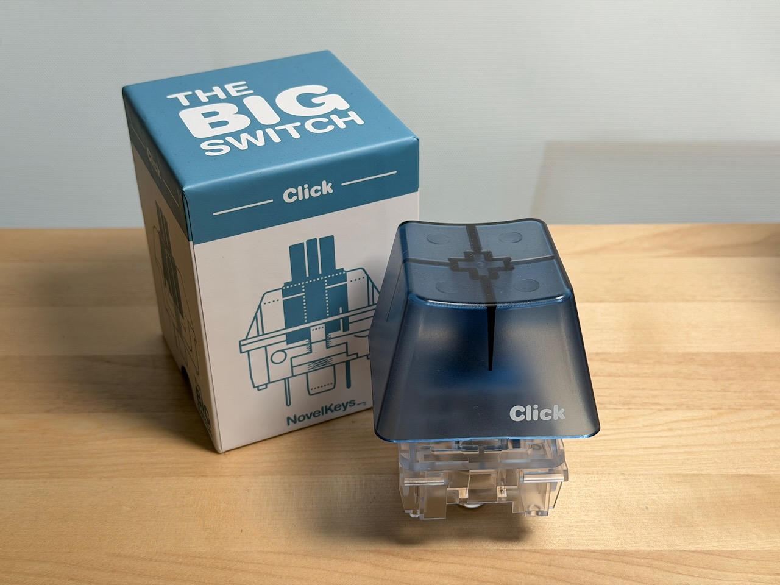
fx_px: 1082
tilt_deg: -34.0
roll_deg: +1.2
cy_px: 292
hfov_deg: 39.7
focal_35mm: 48
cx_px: 390
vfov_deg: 30.3
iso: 50
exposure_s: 1/122
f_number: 1.78
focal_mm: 6.76
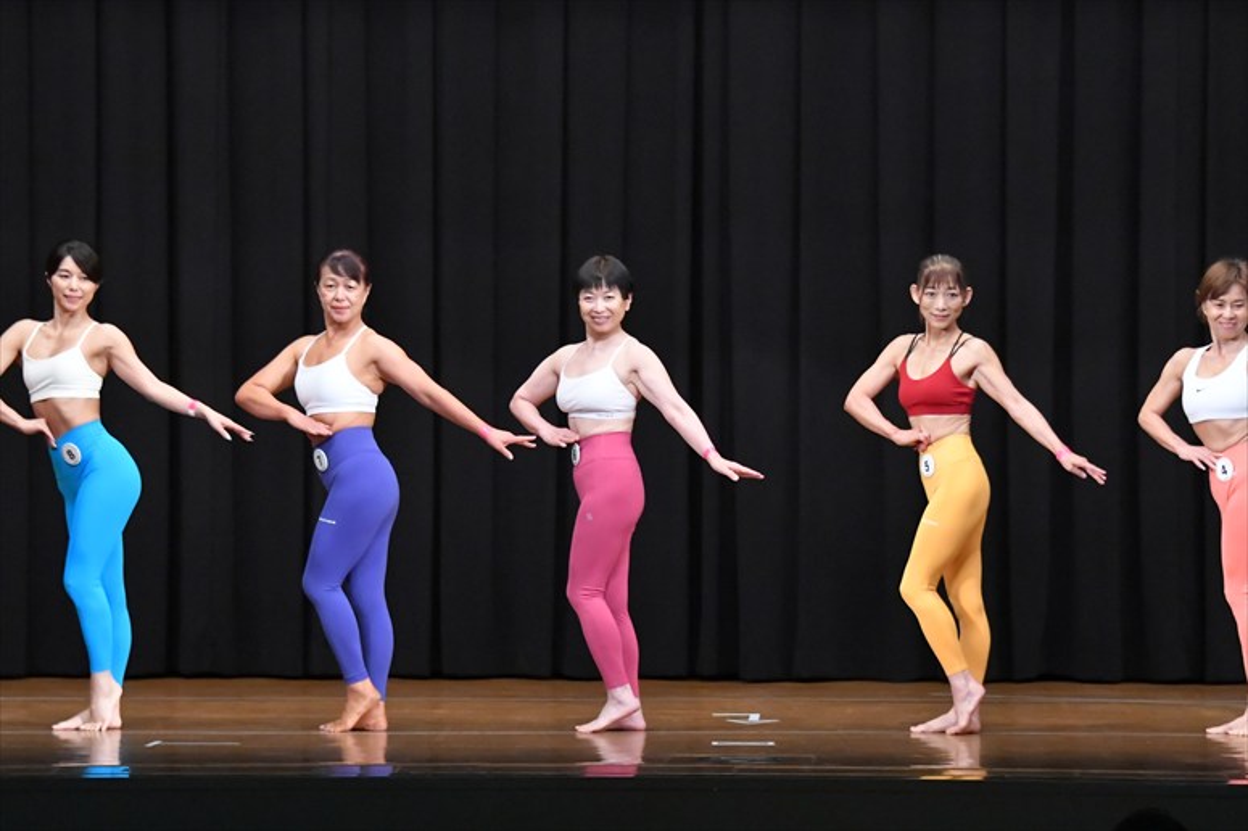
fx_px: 5821
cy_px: 416
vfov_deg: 8.2
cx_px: 624
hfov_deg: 12.2
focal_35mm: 168
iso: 8000
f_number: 5.6
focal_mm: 112
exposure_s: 1/400
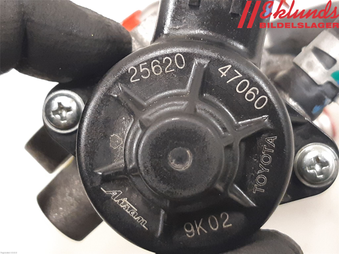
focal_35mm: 26
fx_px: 255
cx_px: 170
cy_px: 127
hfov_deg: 67.3
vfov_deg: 53.1
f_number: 1.7
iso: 320
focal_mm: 3.93
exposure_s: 1/25
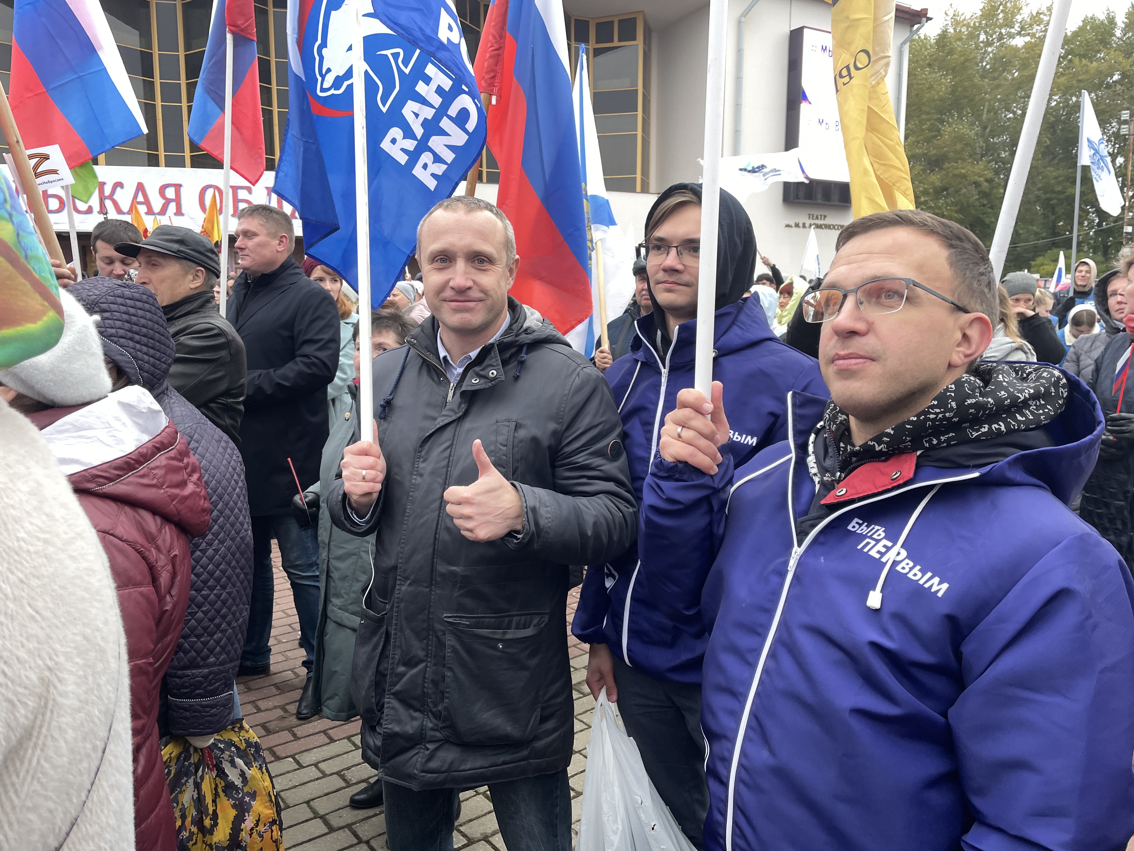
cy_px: 426
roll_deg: +0.2
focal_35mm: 26
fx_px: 852
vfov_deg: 53.1
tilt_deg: -8.1
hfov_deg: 67.3
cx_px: 567
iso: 64
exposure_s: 1/121
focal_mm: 4.2
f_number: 1.6
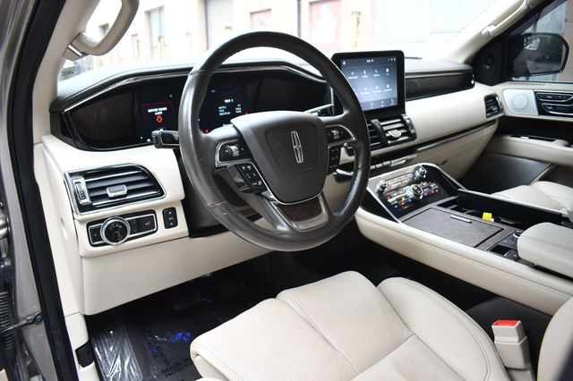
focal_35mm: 27
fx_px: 430
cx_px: 286
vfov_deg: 47.9
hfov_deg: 67.4
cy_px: 190
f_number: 3.5
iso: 800
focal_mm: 18
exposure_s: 1/160
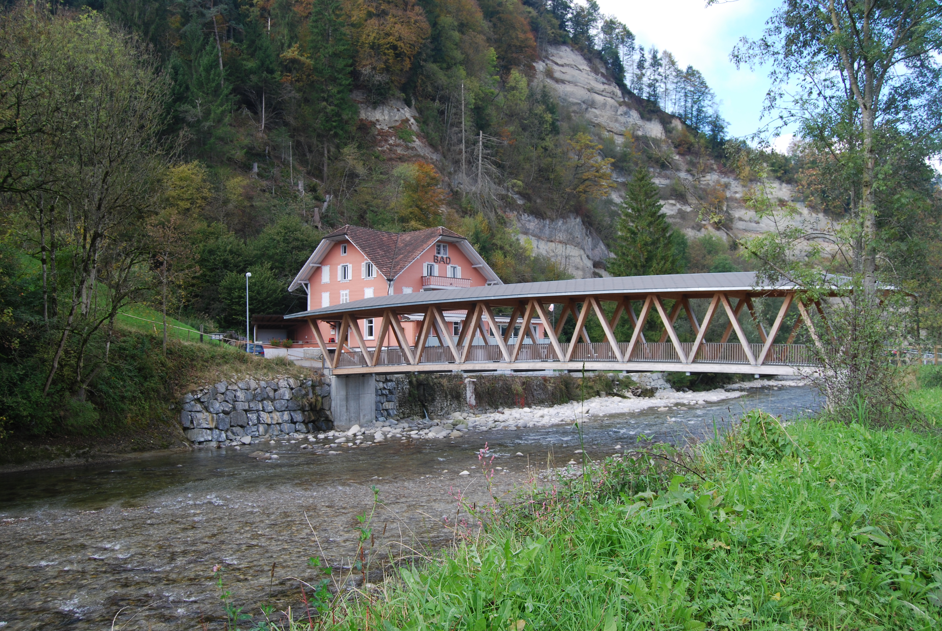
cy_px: 316
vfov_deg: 40.1
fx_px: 865
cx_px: 471
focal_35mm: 33
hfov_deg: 57.2
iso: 125
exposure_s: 1/125
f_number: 5.6
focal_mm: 22
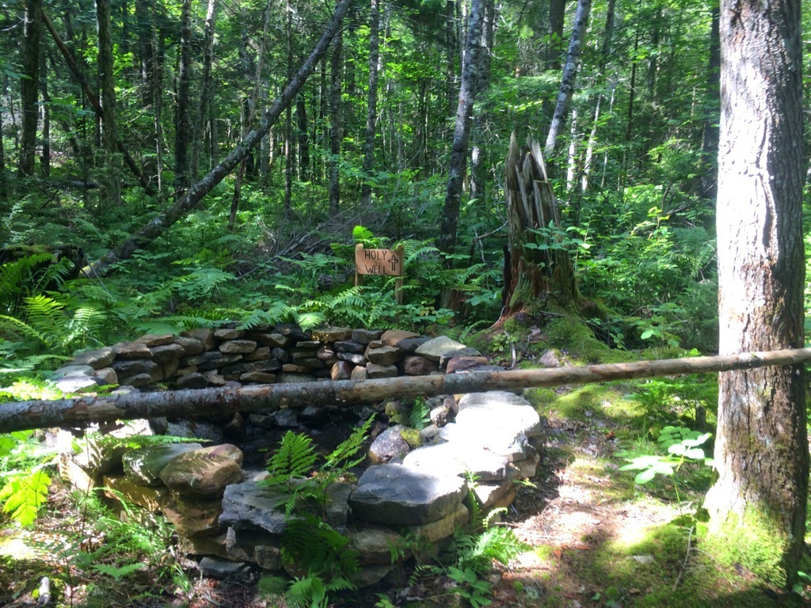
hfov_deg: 60.0
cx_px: 406
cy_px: 304
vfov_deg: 46.8
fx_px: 703
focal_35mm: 30
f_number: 2.2
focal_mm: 4.12
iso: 50
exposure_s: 1/120
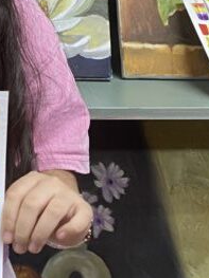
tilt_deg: -1.4
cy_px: -45
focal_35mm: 99
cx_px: -74
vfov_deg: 18.9
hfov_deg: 14.2
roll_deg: -0.3
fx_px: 798
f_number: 1.8
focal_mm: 4.25
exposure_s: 1/50
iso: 64
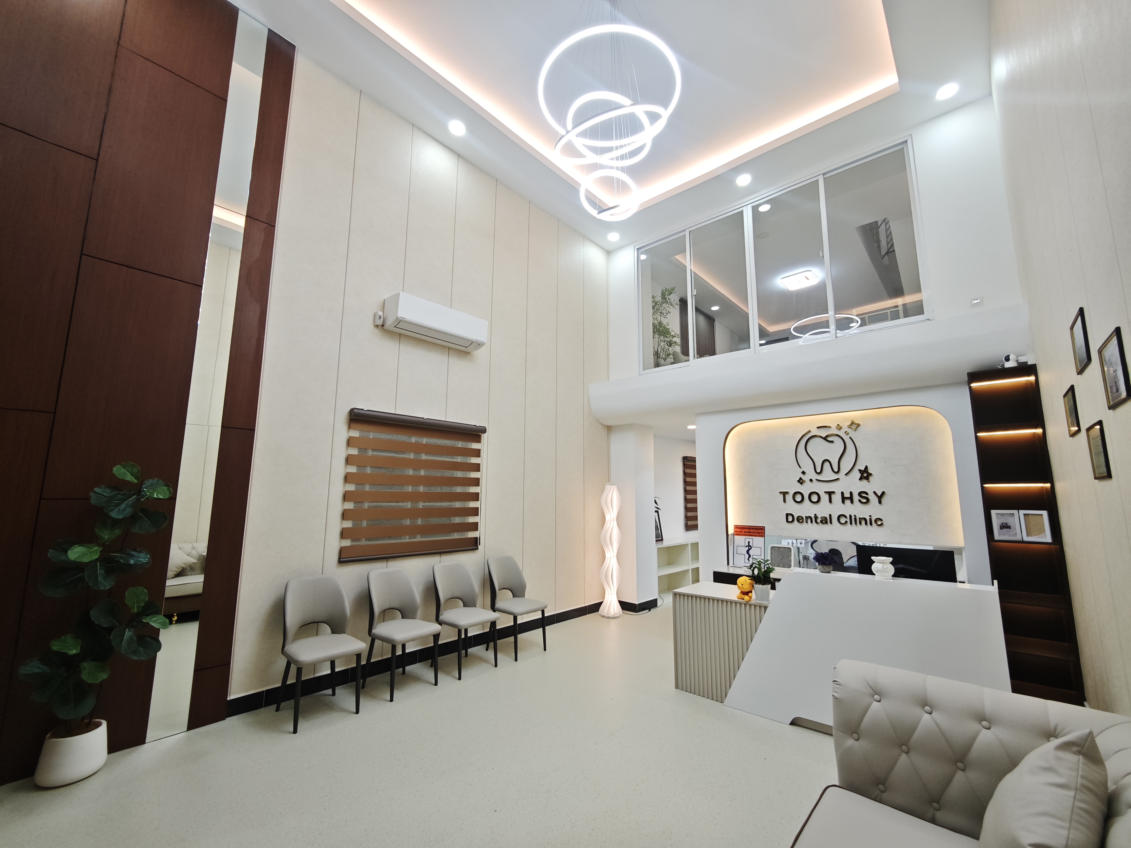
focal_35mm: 14
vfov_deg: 85.7
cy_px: 424
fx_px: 457
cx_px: 566
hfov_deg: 102.1
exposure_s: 1/50
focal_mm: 2.13
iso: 400
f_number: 2.2
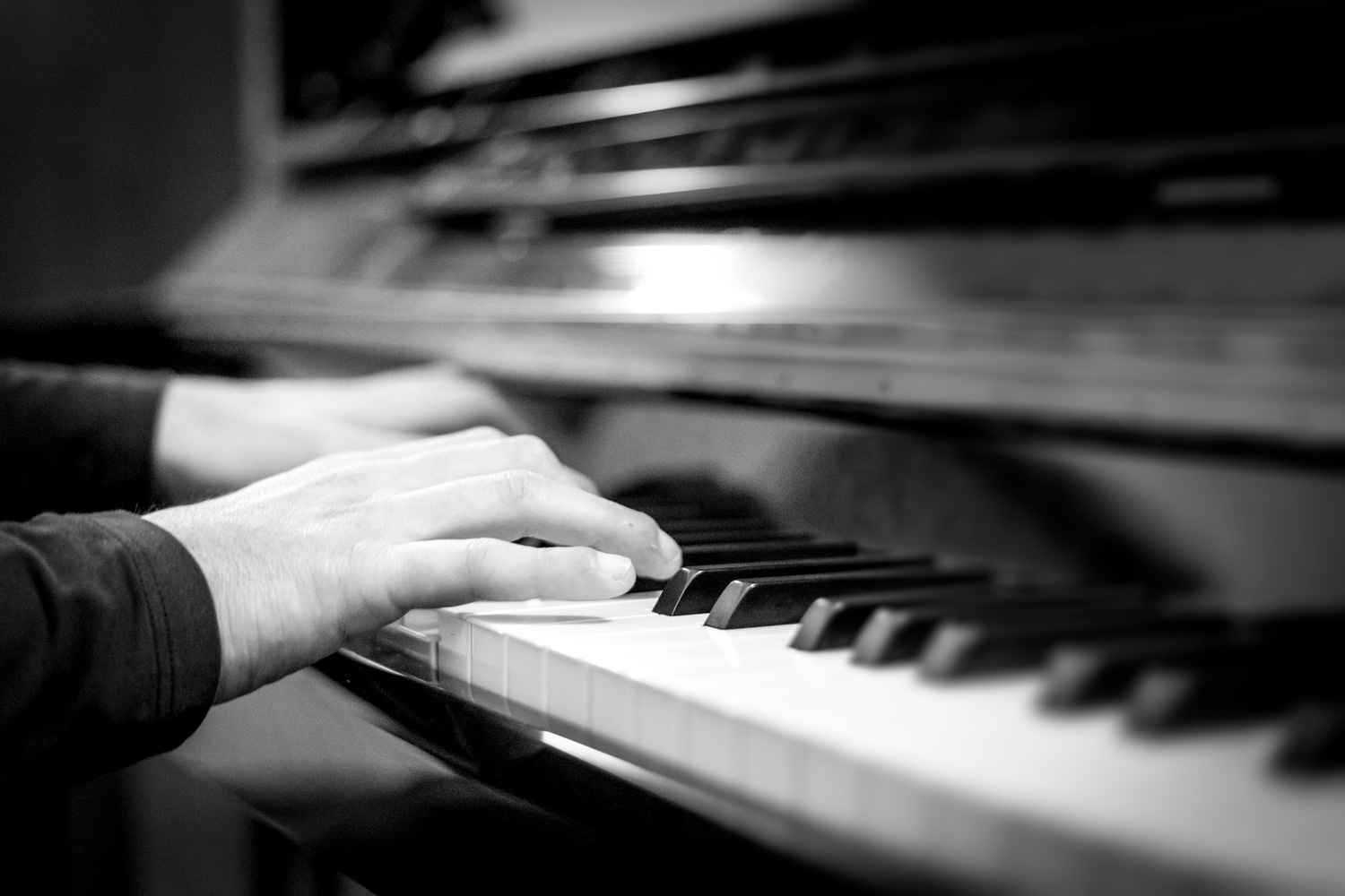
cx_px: 672
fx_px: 1868
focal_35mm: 50
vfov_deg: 27.0
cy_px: 448
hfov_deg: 39.6
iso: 1250
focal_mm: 50
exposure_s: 1/80
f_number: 2
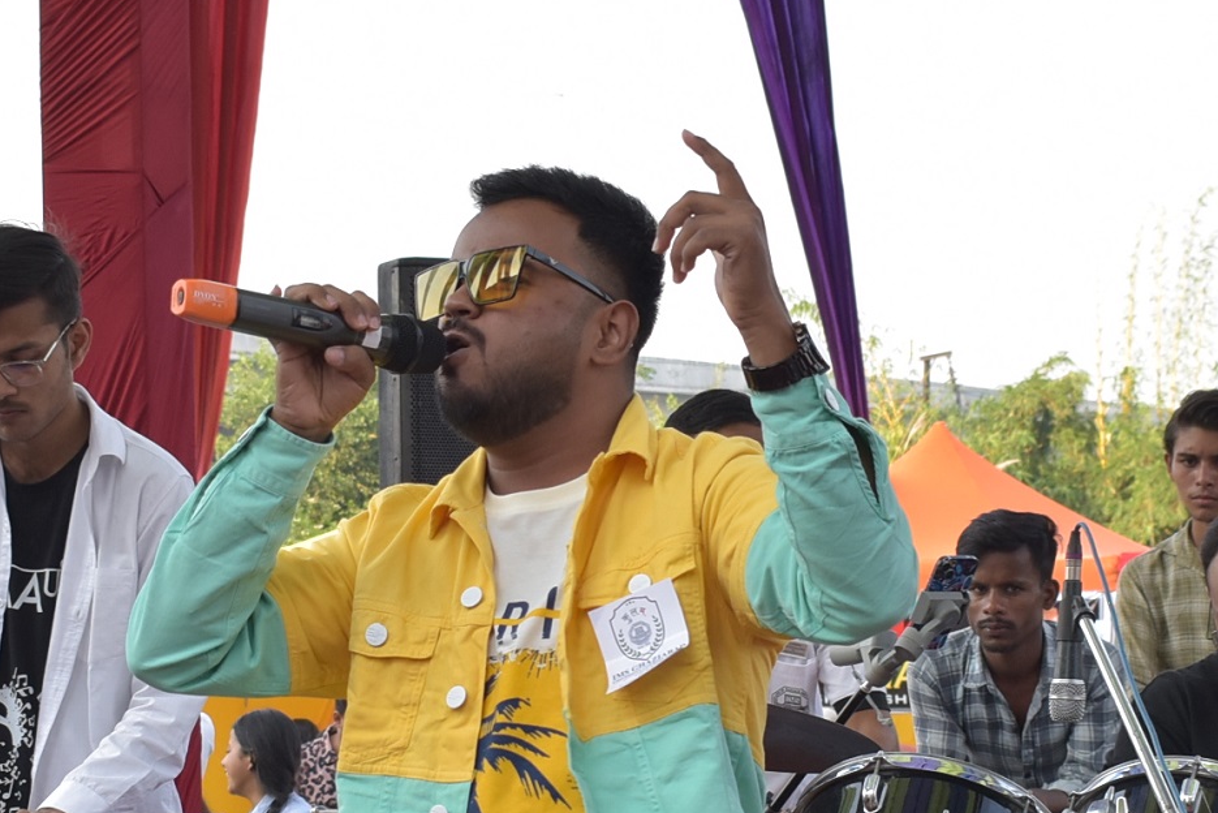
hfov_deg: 18.9
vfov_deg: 12.6
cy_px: 676
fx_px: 3666
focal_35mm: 108
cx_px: 638
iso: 400
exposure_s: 1/320
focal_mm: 27
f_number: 5.6
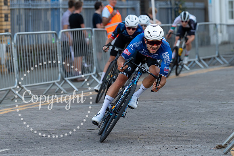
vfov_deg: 6.3
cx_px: 164
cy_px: 76
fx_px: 1412
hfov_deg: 9.5
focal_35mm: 217
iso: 500
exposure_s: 1/800
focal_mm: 123
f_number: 3.2
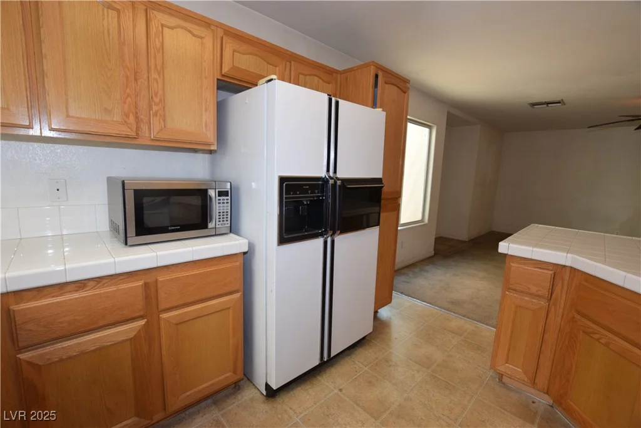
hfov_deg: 100.4
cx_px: 320
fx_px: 267
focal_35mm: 15
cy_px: 214
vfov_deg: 77.3
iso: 800
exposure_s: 1/100
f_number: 5
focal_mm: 10
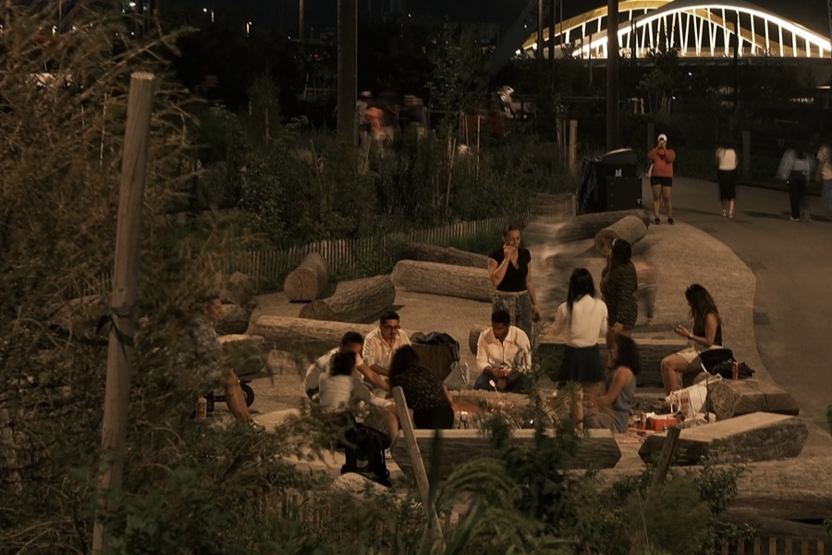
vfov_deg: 19.3
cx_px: 678
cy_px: 127
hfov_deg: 28.2
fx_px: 1618
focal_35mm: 70
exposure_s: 1/2
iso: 200
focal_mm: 23
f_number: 4
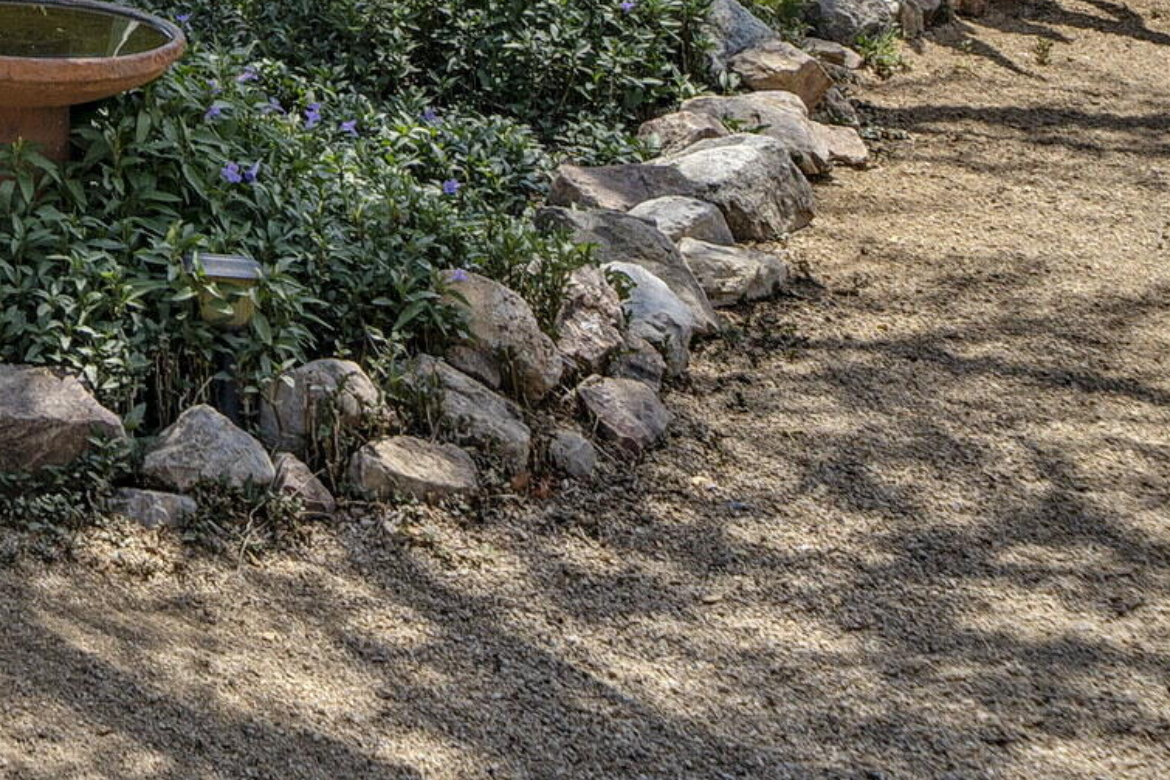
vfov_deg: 13.8
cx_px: -685
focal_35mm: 89
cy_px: -597
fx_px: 2892
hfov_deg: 19.4
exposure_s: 1/200
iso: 100
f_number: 9
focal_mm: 24
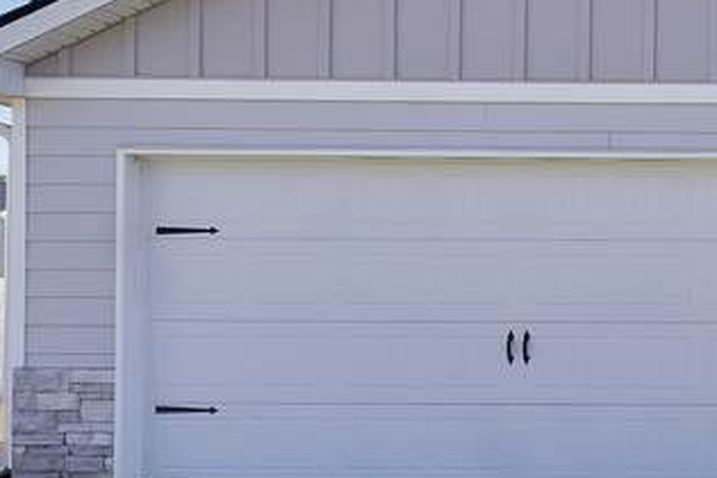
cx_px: 972
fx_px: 1215
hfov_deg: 26.8
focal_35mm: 61
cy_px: 292
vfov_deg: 22.2
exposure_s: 1/125
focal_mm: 10
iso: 100
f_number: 9
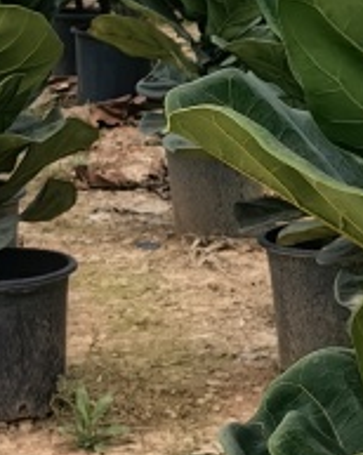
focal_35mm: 146
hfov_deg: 10.0
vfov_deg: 13.2
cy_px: 310
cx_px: 662
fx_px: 1964
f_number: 2
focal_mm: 5.75
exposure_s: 1/3717
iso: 50
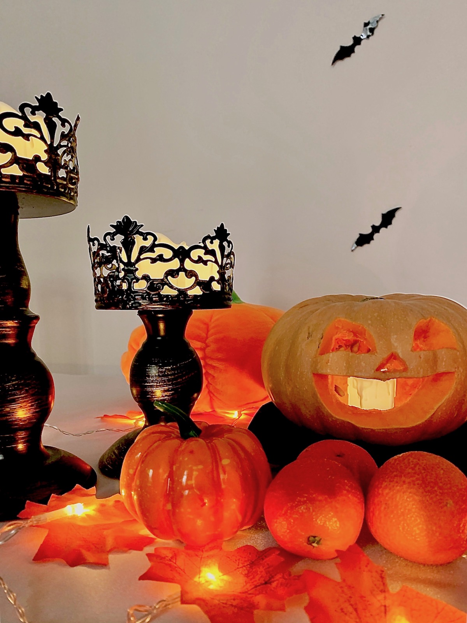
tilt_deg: -1.6
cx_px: 234
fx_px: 468
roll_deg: +0.5
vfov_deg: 67.3
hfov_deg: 53.1
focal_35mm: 26
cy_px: 312
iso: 320
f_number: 1.8
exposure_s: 1/60
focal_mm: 4.25
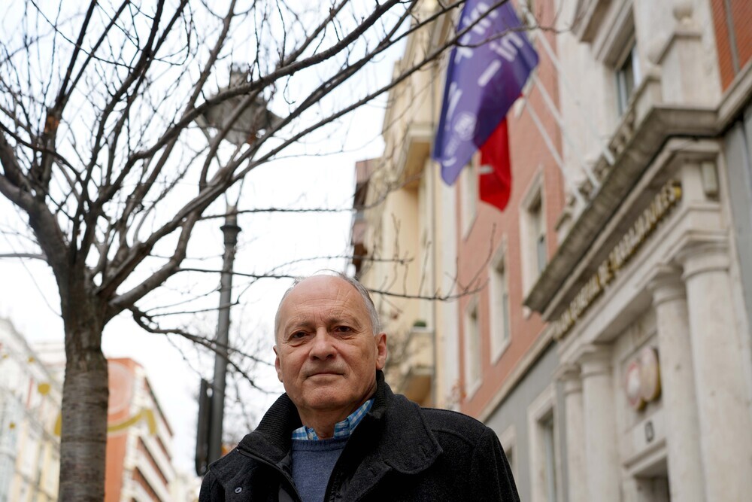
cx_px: 376
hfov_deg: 42.7
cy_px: 251
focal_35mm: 46
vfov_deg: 29.3
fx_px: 961
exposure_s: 1/100
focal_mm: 46
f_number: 4.5
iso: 100
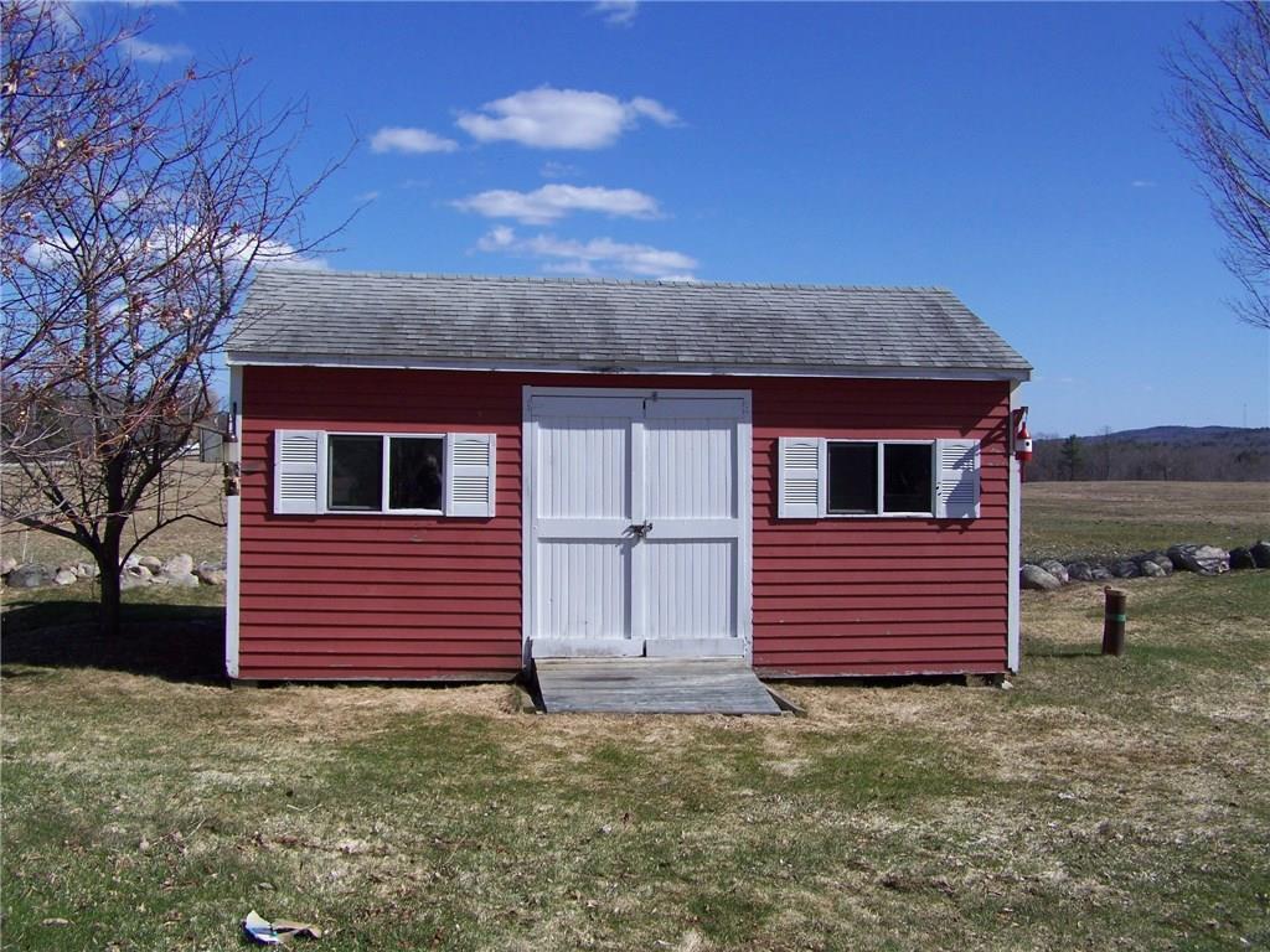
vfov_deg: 37.7
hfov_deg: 49.0
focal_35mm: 38
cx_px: 635
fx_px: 1394
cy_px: 476
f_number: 4
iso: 64
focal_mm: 6.3
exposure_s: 1/800
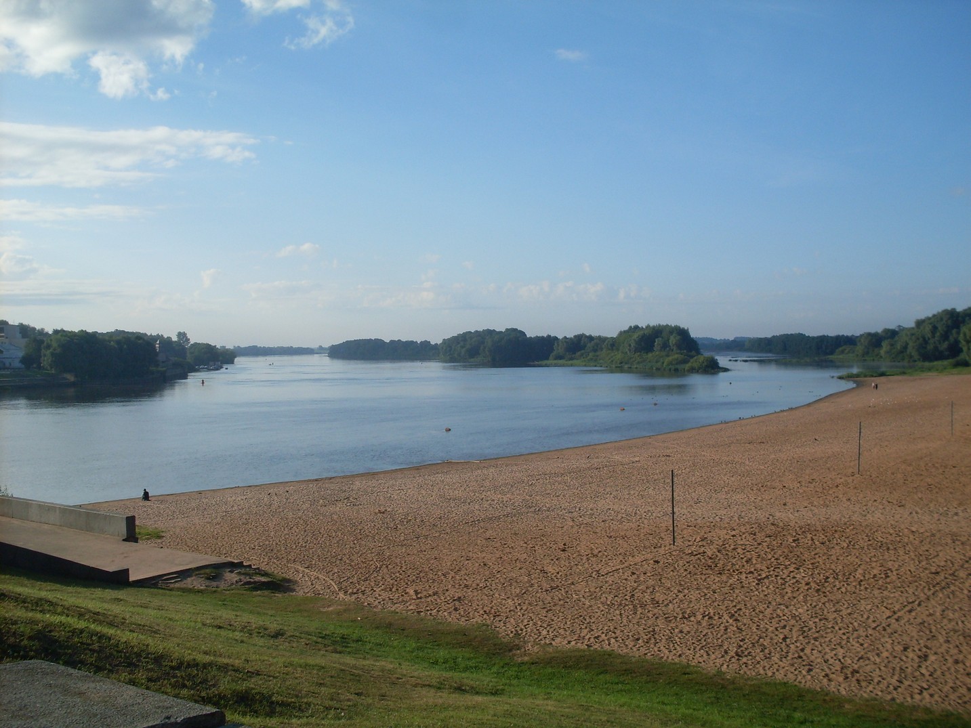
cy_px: 364
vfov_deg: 37.7
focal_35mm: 38
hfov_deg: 49.0
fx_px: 1066
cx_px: 486
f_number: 8.4
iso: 80
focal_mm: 6.3
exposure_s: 1/250
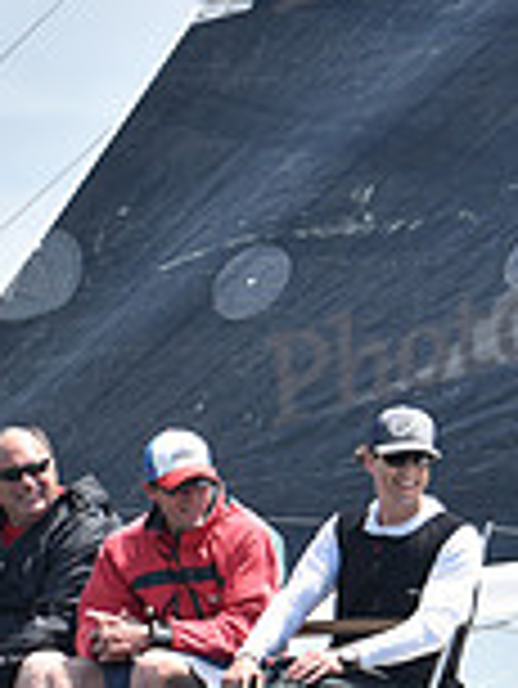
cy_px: 605
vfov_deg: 6.3
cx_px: 36
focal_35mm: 314
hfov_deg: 4.7
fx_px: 6256
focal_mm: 86
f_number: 5
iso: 250
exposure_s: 1/1250
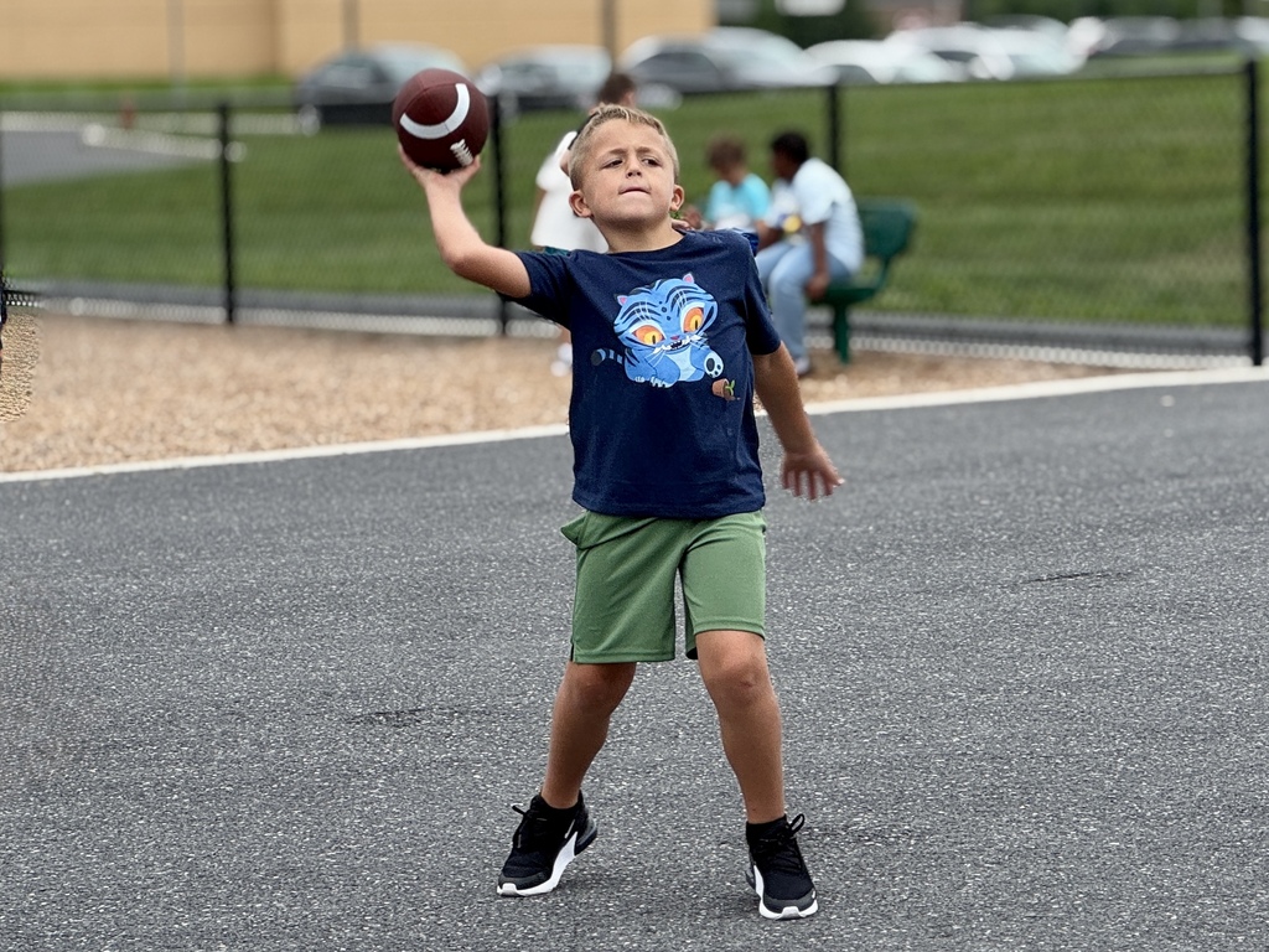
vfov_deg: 19.1
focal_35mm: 77
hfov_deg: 25.3
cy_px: 476
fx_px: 2823
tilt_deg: -4.1
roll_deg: +1.0
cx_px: 634
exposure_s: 1/362
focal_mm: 9
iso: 25
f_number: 2.8
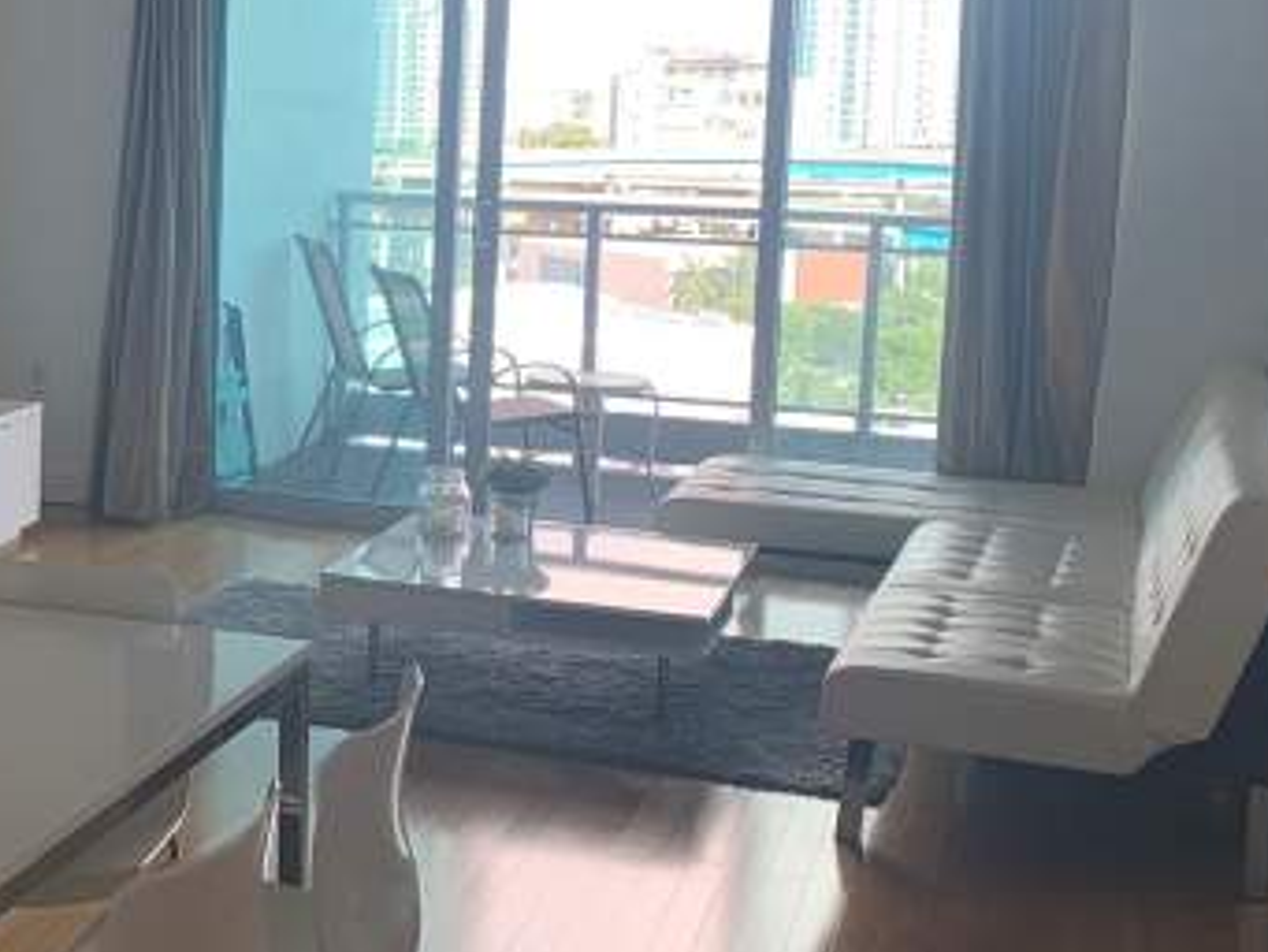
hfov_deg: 30.3
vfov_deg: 24.0
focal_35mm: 61
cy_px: 372
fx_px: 2235
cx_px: 134
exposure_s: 1/121
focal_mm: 4.25
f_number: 1.8
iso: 25
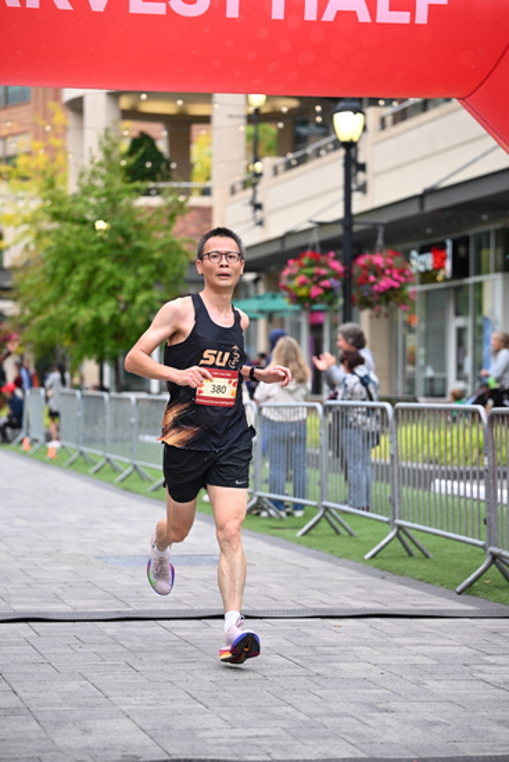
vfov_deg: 21.7
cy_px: 381
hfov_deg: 14.6
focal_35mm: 94
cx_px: 254
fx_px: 1992
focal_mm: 94
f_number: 2.8
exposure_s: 1/1600
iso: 1250
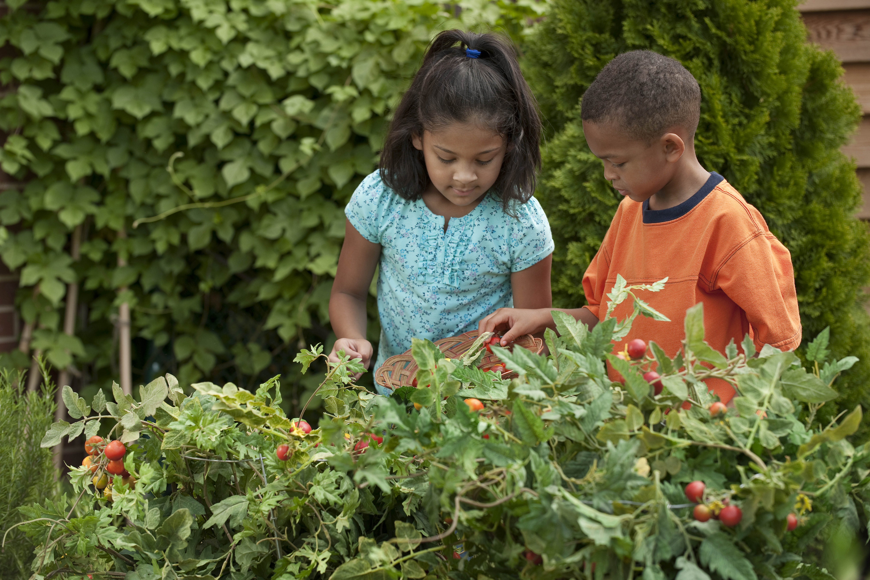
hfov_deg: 18.6
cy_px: 290
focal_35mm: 110
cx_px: 435
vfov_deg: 12.5
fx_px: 2658
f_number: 5.6
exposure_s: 1/400
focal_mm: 110
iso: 250
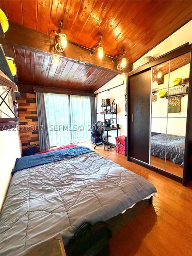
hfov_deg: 85.7
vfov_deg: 102.1
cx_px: 96
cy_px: 128
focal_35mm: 14
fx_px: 104
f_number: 2.2
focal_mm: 2.22
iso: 400
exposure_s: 1/60
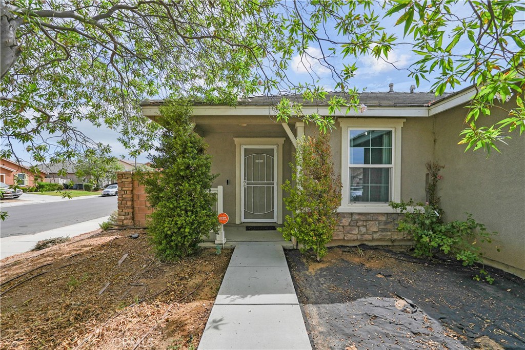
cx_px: 262
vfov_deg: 72.1
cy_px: 175
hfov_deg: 95.0
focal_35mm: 16
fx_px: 241
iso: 100
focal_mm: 16.5
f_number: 5
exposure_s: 1/1000
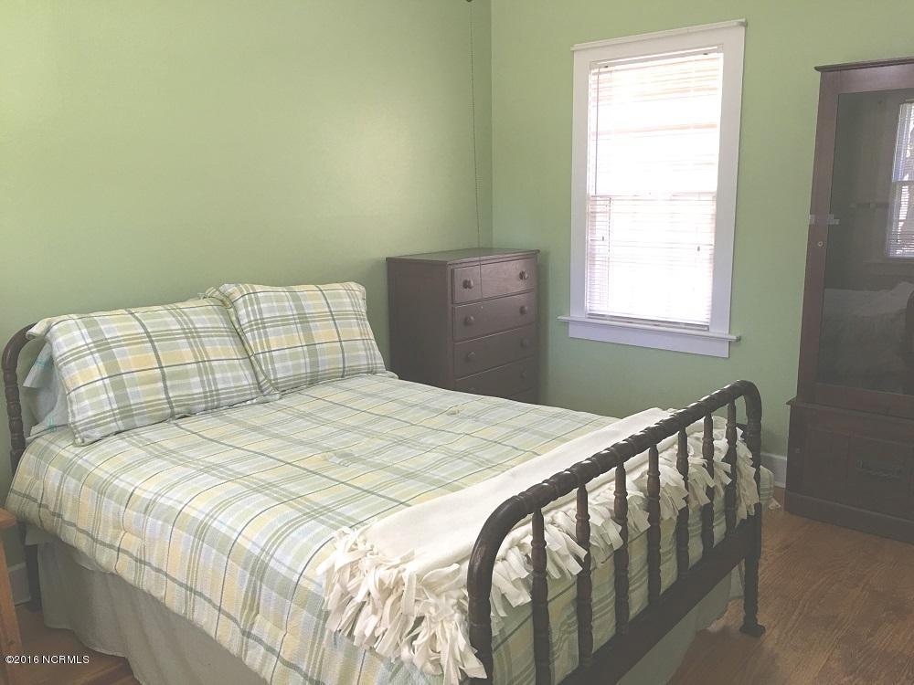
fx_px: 766
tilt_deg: -9.5
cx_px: 457
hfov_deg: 61.7
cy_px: 342
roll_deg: +1.3
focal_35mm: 29
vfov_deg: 48.2
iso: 32
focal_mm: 4.15
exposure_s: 1/15
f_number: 2.2
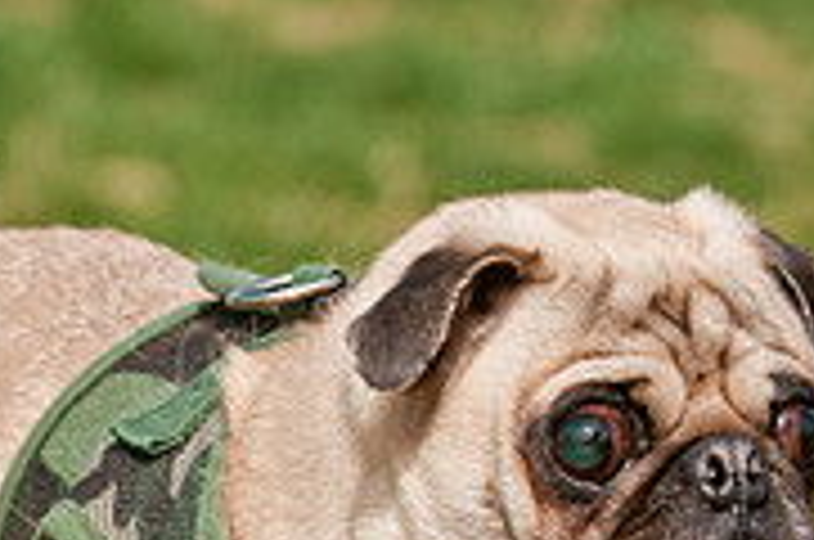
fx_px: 13023
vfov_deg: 2.4
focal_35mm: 577
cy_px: 605
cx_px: 121
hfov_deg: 3.6
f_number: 5
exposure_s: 1/1250
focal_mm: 120
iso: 200
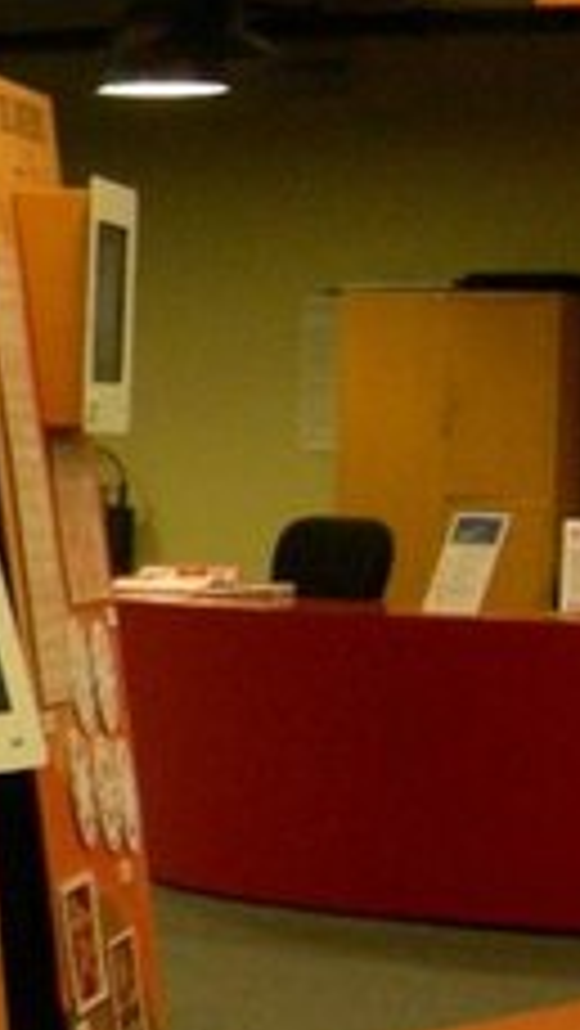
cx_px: -944
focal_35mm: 165
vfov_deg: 13.0
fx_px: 4506
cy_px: 625
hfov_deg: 6.9
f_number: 2.8
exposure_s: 1/30
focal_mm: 7.8
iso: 200
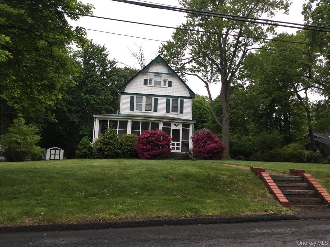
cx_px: 165
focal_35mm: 31
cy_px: 124
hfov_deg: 58.4
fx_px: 296
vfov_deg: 45.4
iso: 25
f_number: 2.4
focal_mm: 3.3
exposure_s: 1/121
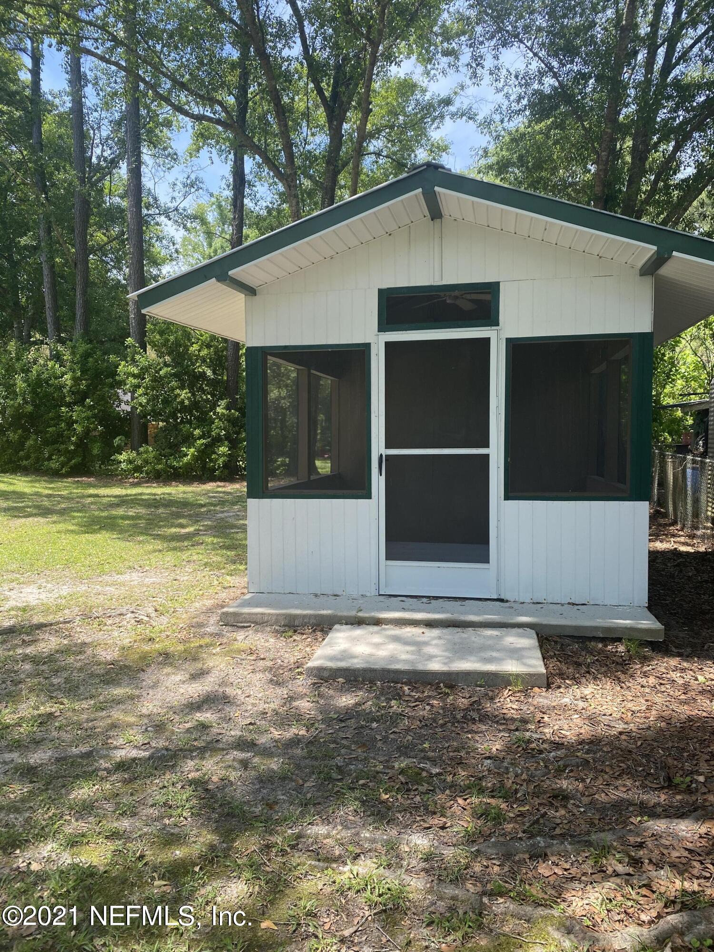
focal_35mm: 26
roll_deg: +0.3
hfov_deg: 53.1
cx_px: 357
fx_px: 715
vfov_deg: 67.3
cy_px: 476
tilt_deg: -2.7
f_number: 1.8
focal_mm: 4.25
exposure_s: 1/522
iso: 32
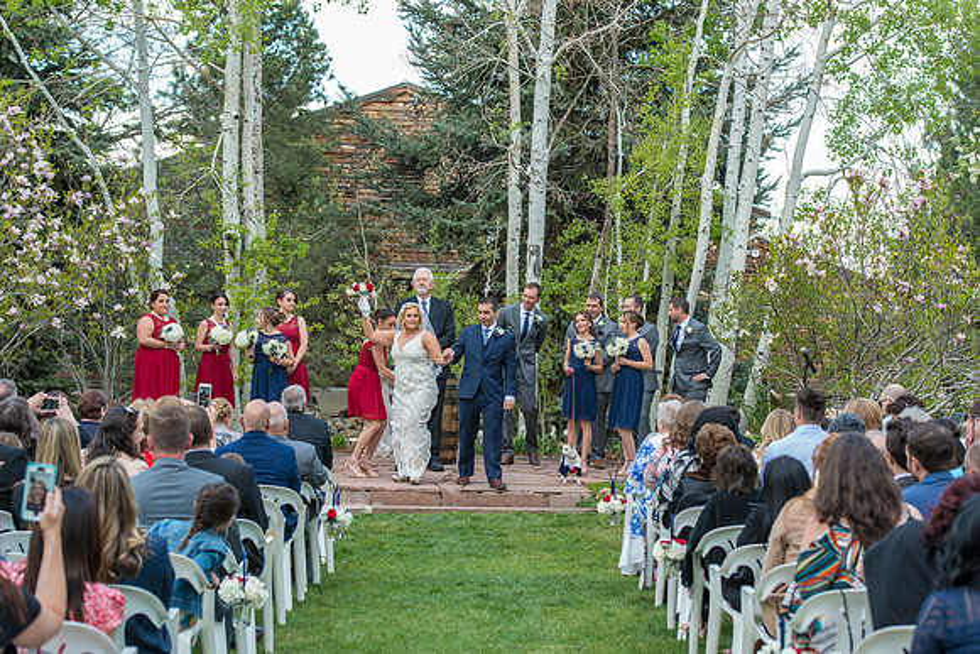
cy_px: 327
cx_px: 490
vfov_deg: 17.1
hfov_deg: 25.4
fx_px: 2178
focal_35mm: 80
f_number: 5
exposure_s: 1/200
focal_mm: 80
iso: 400
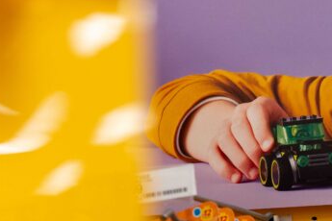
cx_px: 147
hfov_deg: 5.0
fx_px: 3781
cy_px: -26
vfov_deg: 3.3
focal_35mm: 410
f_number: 4
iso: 800
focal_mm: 138
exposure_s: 1/125
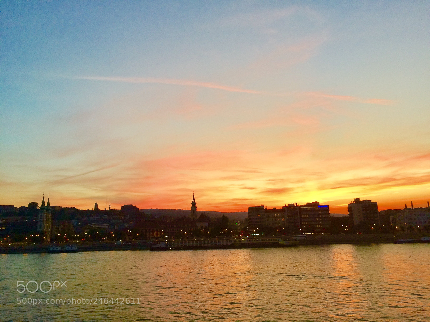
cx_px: 215
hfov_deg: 61.7
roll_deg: +2.0
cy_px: 161
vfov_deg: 48.2
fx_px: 360
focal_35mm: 29
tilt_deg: +10.7
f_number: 2.2
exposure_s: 1/33
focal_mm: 4.15
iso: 64
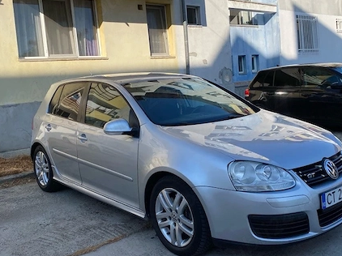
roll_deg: +5.4
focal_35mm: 37
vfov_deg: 38.5
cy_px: 109
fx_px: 365
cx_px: 176
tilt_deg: -4.0
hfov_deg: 50.2
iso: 32
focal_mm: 4.25
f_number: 1.8
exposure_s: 1/3125
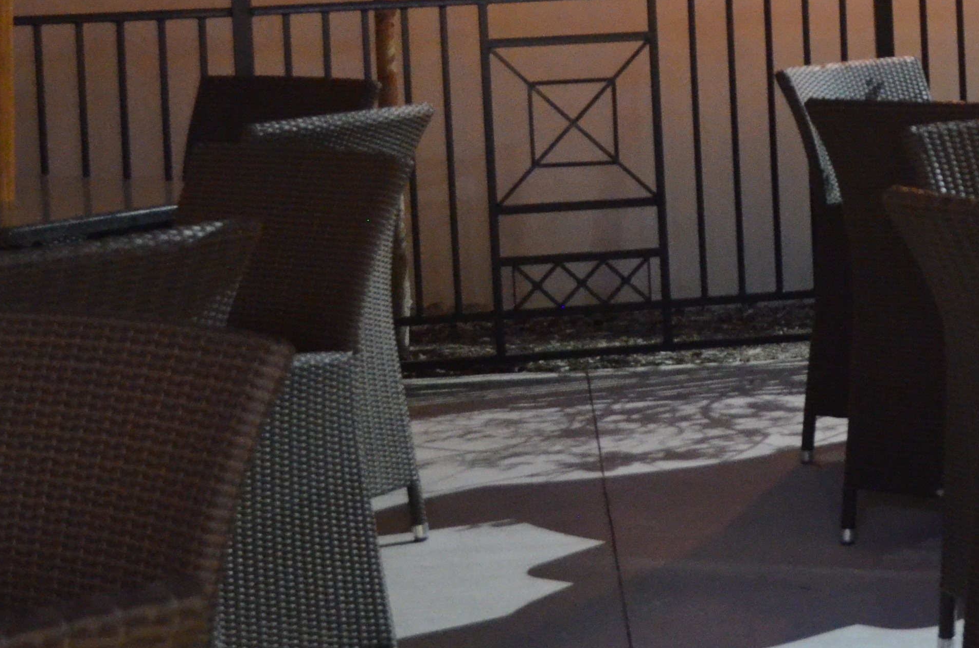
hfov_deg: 19.5
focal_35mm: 101
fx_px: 2741
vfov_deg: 13.3
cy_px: 31
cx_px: 1024
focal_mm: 26
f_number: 4.2
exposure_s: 1/8
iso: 3200
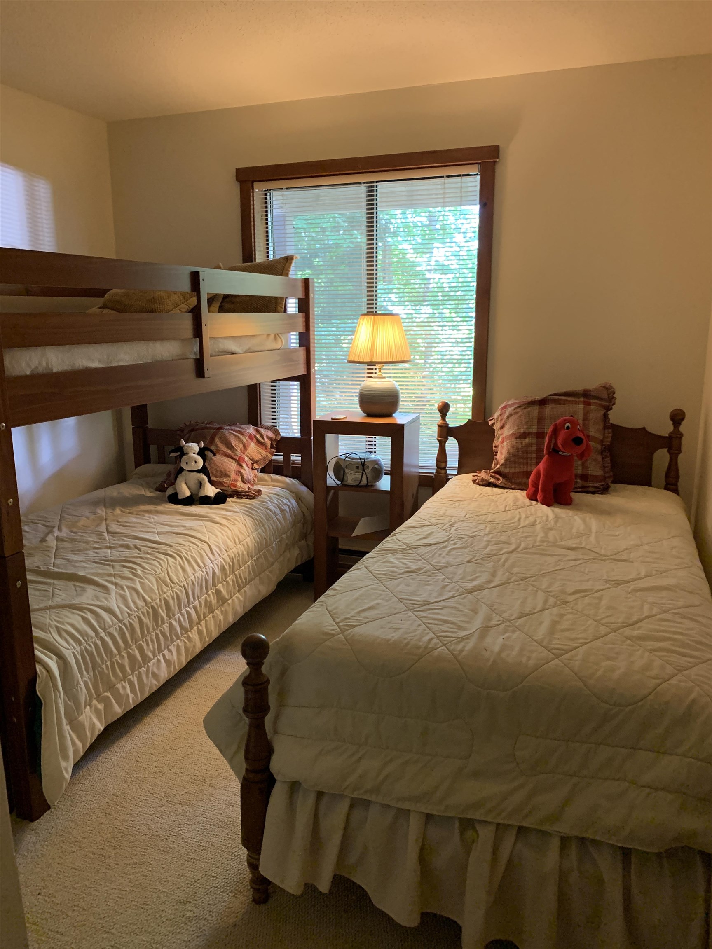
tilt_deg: -12.2
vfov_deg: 67.3
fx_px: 713
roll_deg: +0.5
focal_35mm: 26
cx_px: 356
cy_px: 474
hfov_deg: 53.1
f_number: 1.8
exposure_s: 1/40
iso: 320
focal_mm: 4.25
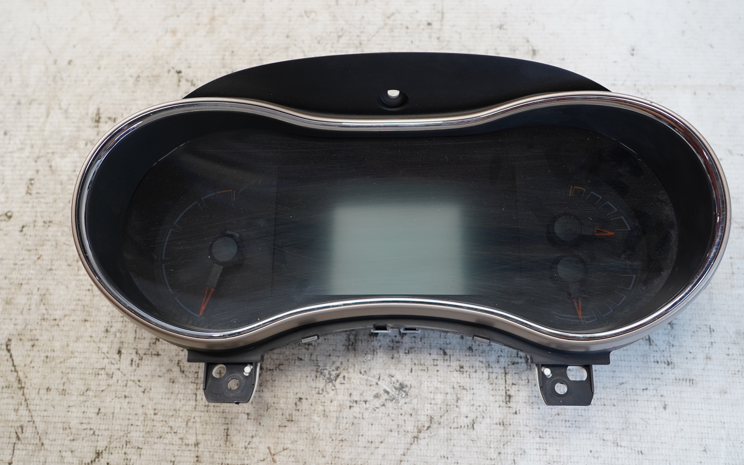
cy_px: 221
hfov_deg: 59.7
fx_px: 649
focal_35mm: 32
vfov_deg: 39.4
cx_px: 370
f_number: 4
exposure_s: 1/60
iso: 320
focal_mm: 21
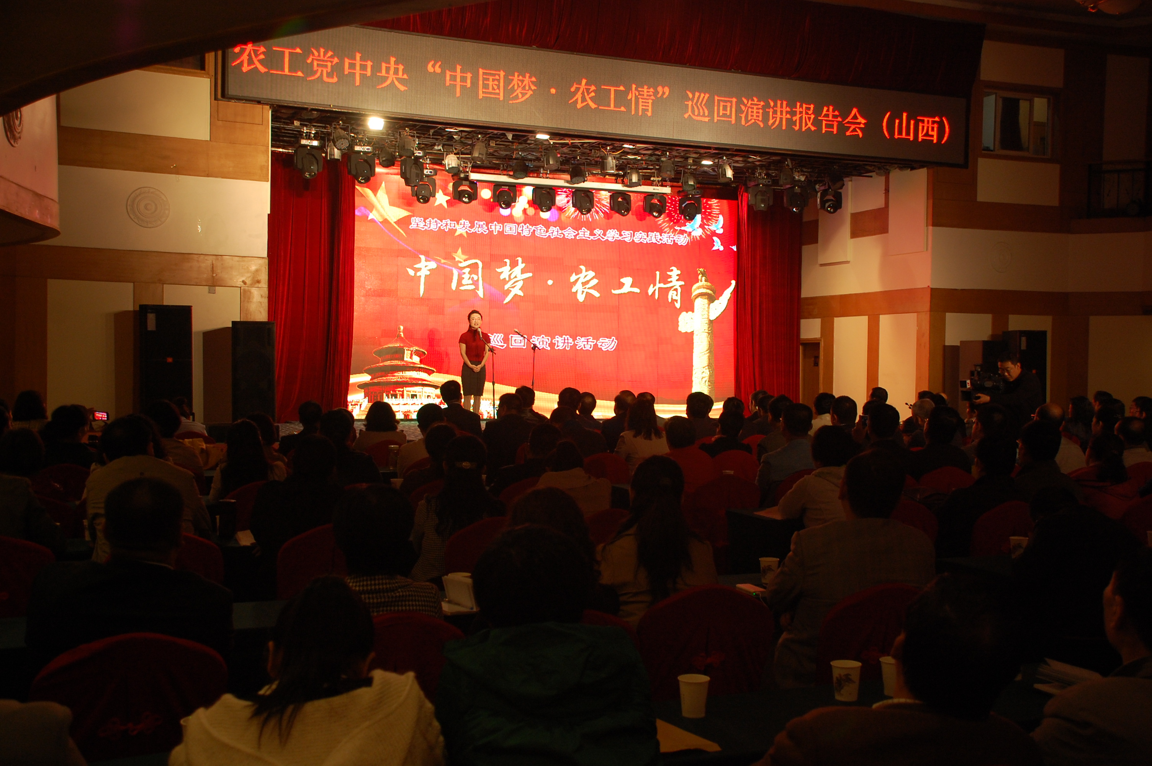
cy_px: 383
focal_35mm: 39
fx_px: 1247
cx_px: 576
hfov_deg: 49.6
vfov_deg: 34.1
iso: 450
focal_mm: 26
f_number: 4
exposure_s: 1/30
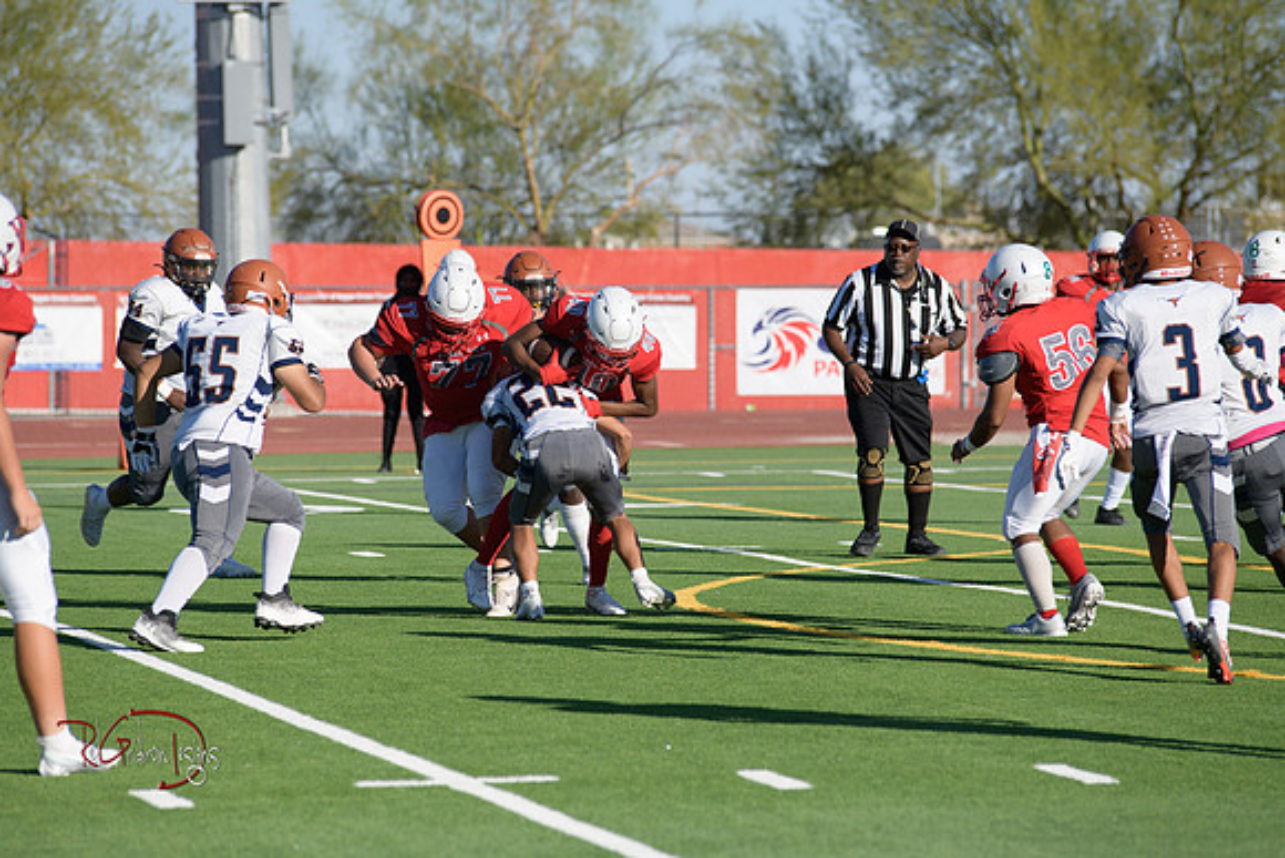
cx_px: 642
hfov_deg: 10.3
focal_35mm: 200
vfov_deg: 6.9
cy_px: 429
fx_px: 7140
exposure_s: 1/5000
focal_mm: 200
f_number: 5
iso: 500
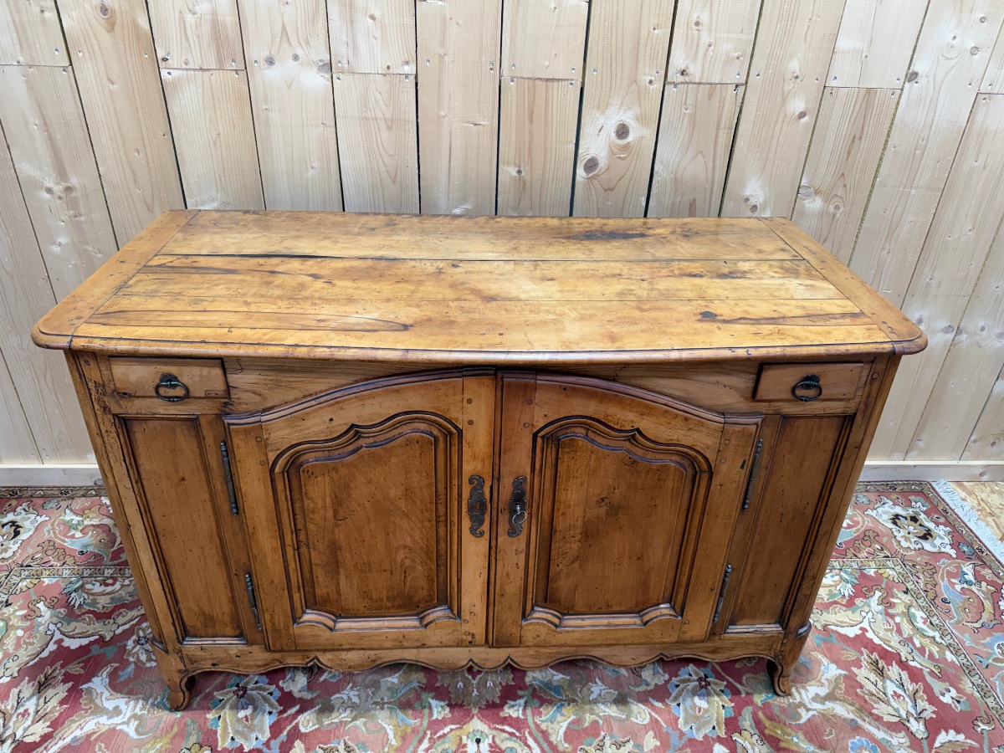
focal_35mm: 24
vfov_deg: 56.8
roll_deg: -2.1
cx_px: 502
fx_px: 696
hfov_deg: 71.6
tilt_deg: -31.0
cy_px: 376
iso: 200
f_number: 1.78
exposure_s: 1/100
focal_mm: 6.76
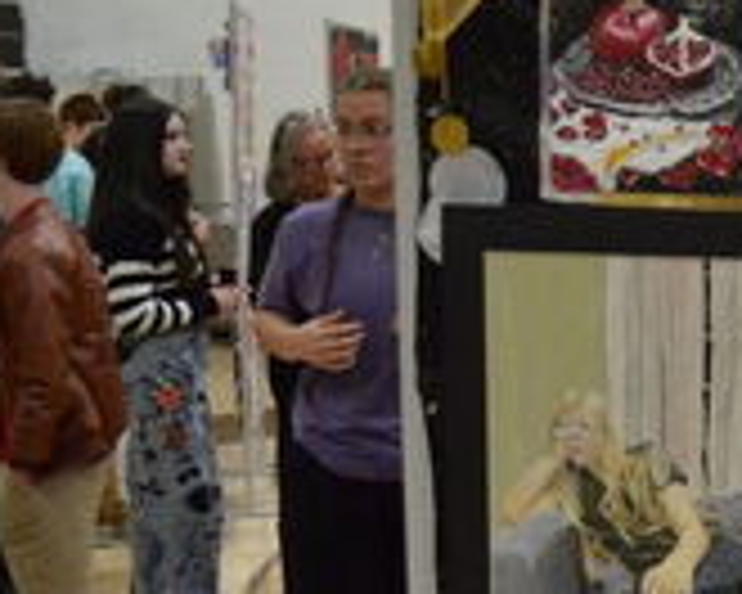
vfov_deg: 14.6
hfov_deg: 15.9
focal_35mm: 105
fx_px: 2306
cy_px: 436
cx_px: 1288
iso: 3200
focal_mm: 20
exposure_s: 1/400
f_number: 3.8
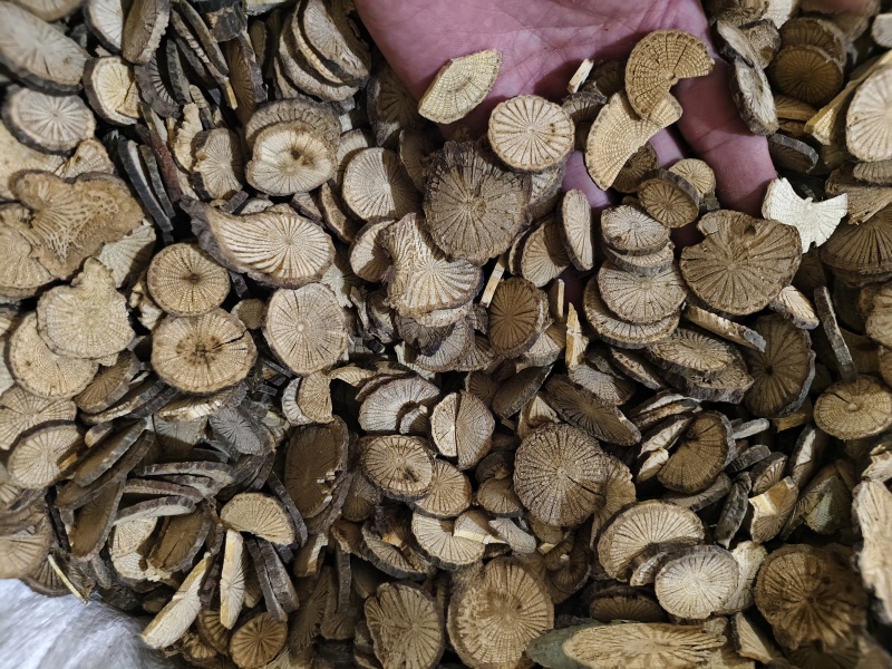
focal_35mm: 23
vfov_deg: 58.9
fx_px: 593
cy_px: 334
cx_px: 446
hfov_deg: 73.9
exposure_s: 1/244
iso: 5524
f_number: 1.88
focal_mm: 5.56
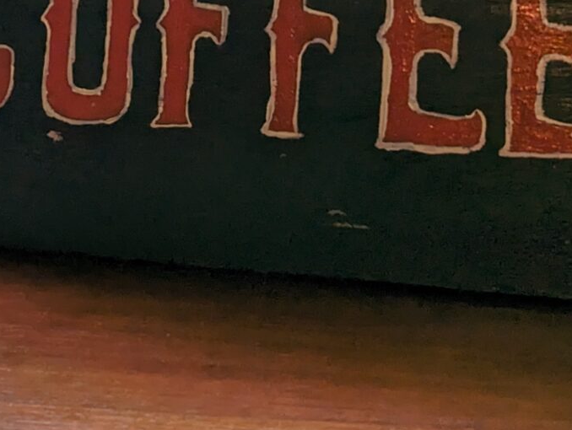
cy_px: -173
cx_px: -100
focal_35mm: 145
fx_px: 2399
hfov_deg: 13.3
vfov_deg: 10.0
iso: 40
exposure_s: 1/550
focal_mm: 6.81
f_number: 1.85
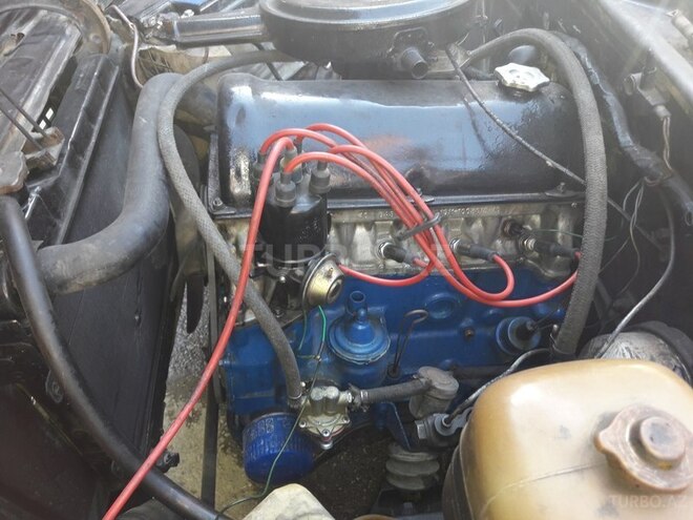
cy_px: 260
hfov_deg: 63.4
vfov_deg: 49.7
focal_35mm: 28
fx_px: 561
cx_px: 346
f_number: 1.9
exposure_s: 1/50
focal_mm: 3.7
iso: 50
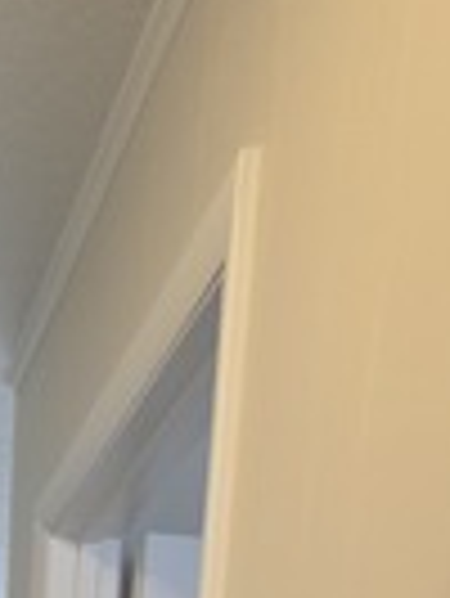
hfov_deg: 19.6
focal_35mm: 65
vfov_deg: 16.8
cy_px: 1324
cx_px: -230
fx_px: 1125
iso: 250
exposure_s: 1/120
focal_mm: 2.2
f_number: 1.9
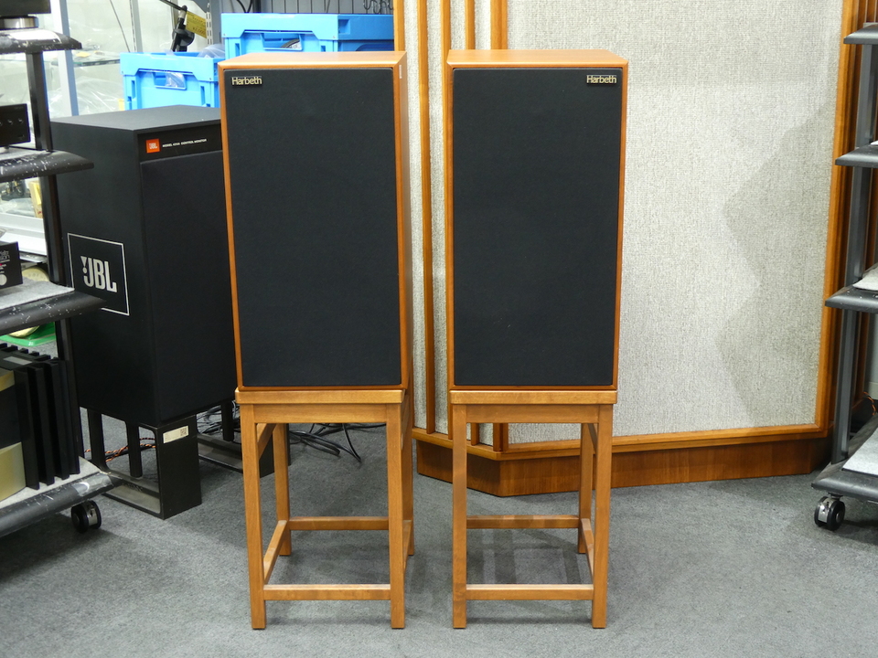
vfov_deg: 30.9
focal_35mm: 47
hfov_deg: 40.4
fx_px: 1192
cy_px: 329
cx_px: 439
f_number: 4
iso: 200
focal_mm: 8.4
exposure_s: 1/2
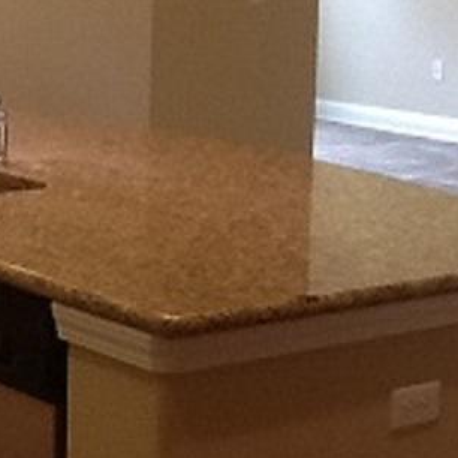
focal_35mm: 122
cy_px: 151
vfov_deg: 14.3
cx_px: 208
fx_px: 1826
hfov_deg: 14.3
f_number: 2.4
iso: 80
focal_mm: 2.03
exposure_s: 1/30
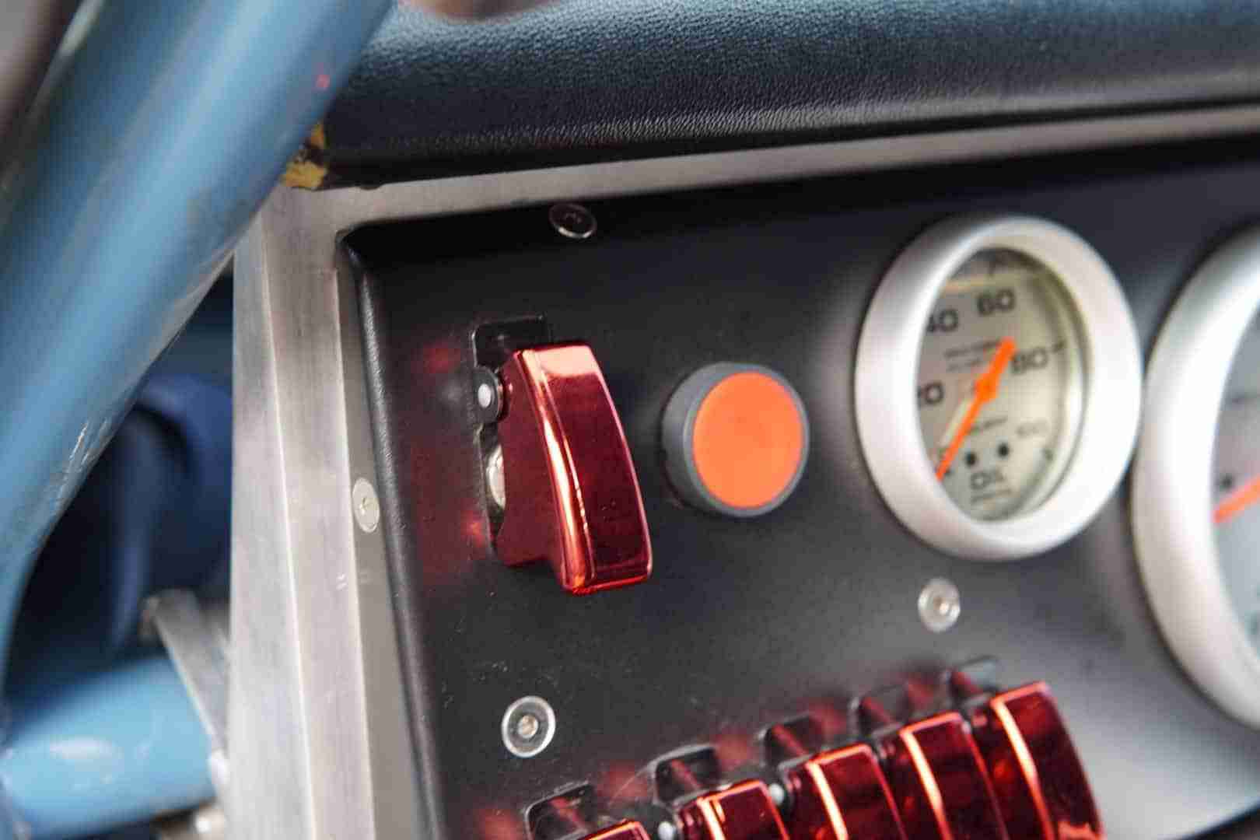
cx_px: 630
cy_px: 420
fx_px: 1575
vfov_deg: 29.9
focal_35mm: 45
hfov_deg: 43.6
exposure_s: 1/60
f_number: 4
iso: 500
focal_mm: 30
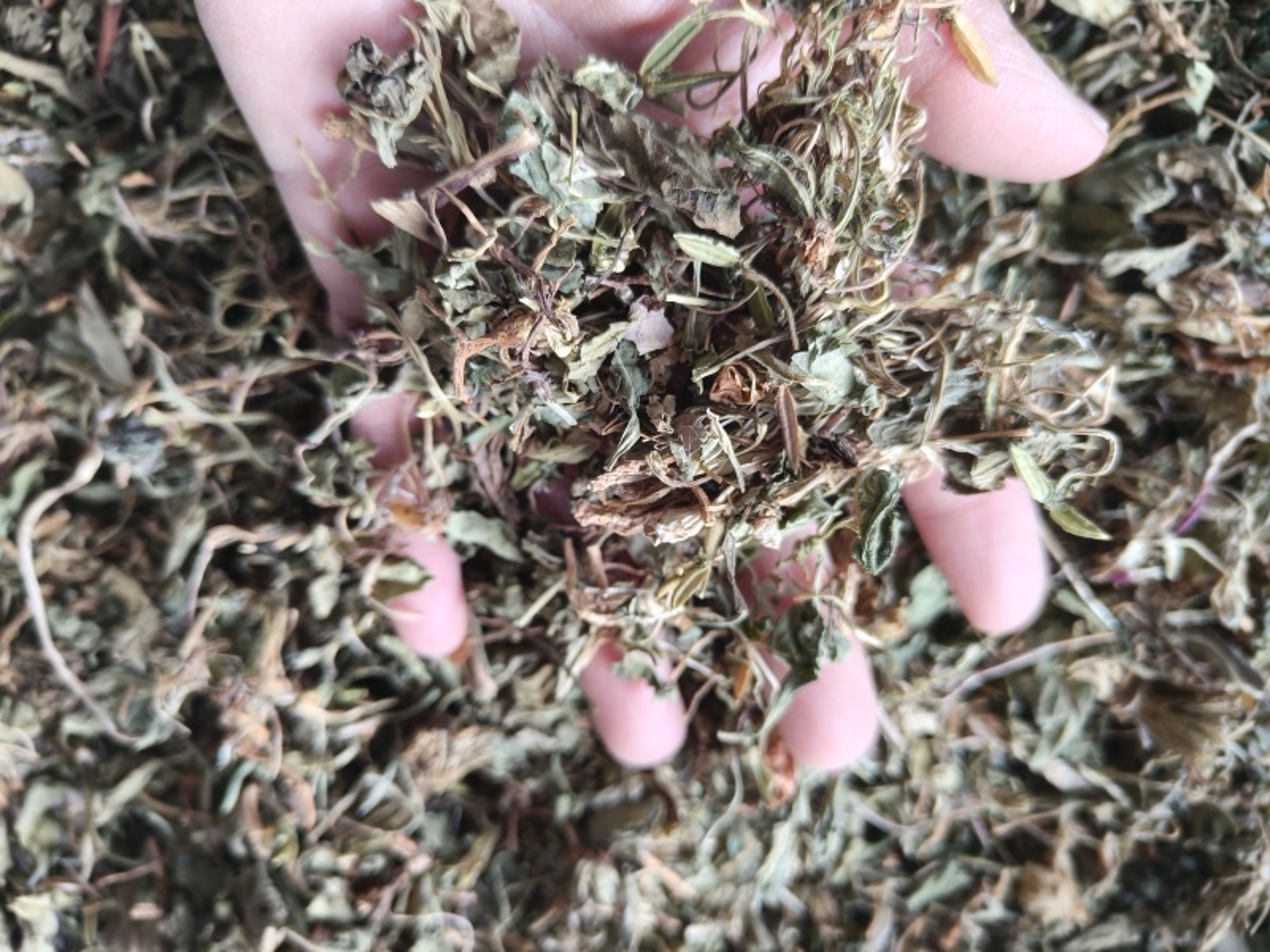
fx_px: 881
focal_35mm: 24
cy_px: 476
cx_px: 635
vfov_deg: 56.8
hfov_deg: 71.6
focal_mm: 5.59
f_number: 1.8
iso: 200
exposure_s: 1/100
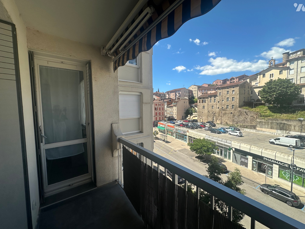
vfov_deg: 85.7
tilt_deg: -2.3
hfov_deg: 102.1
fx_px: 123
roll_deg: +1.1
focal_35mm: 14
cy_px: 114
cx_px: 152
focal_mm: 2.22
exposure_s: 1/1416
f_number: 2.2
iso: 50
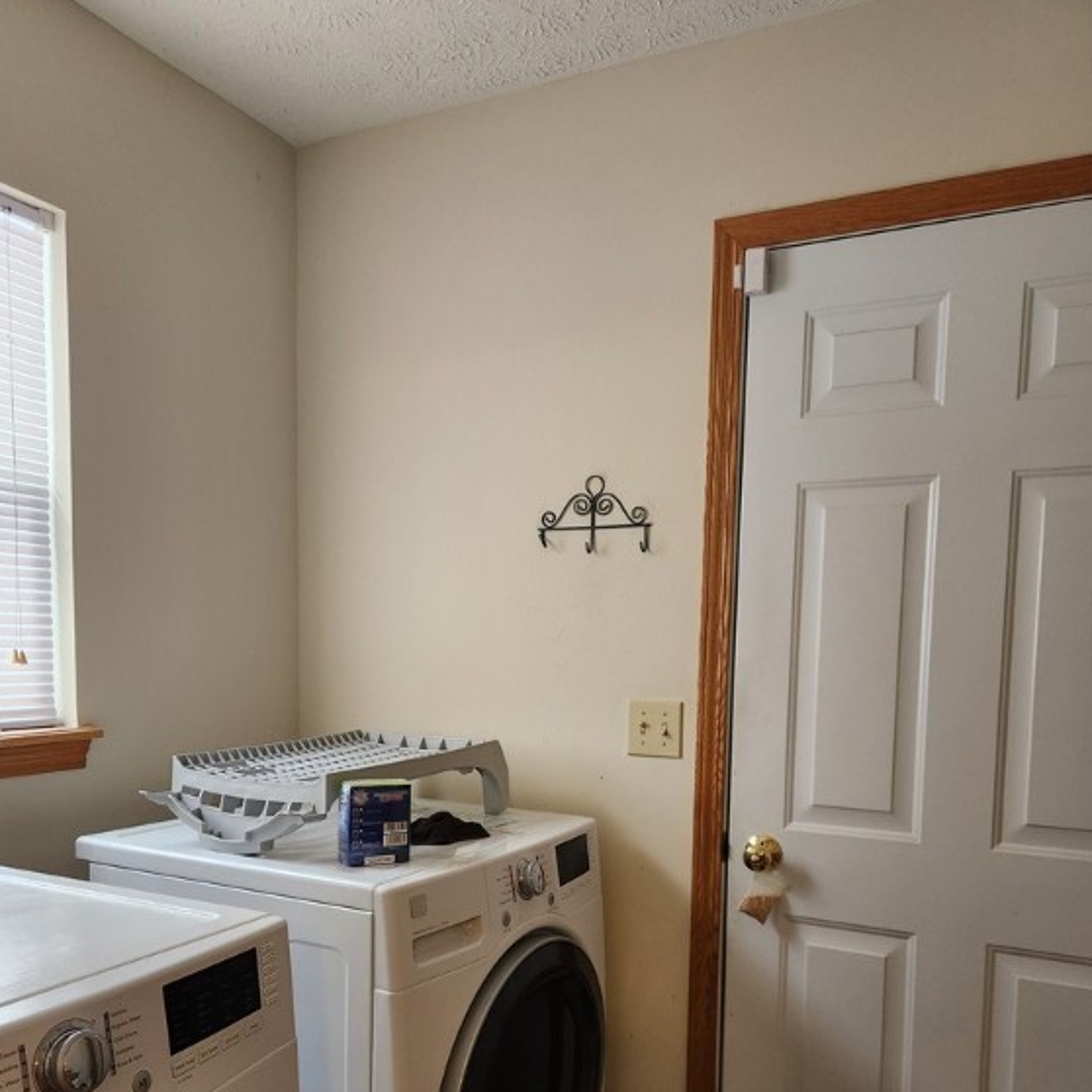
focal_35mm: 28
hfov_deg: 57.3
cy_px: 732
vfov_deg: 56.0
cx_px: 536
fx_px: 999
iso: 320
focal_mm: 5.4
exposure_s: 1/120
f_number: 1.8
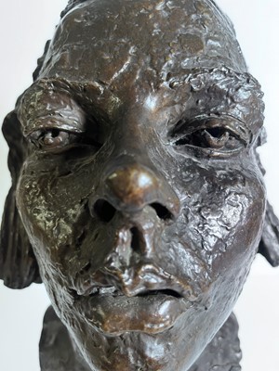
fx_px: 279
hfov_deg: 53.1
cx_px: 140
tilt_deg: -13.5
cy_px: 186
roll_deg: +2.3
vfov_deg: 67.3
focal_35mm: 26
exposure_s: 1/50
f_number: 1.6
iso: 80
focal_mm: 5.1
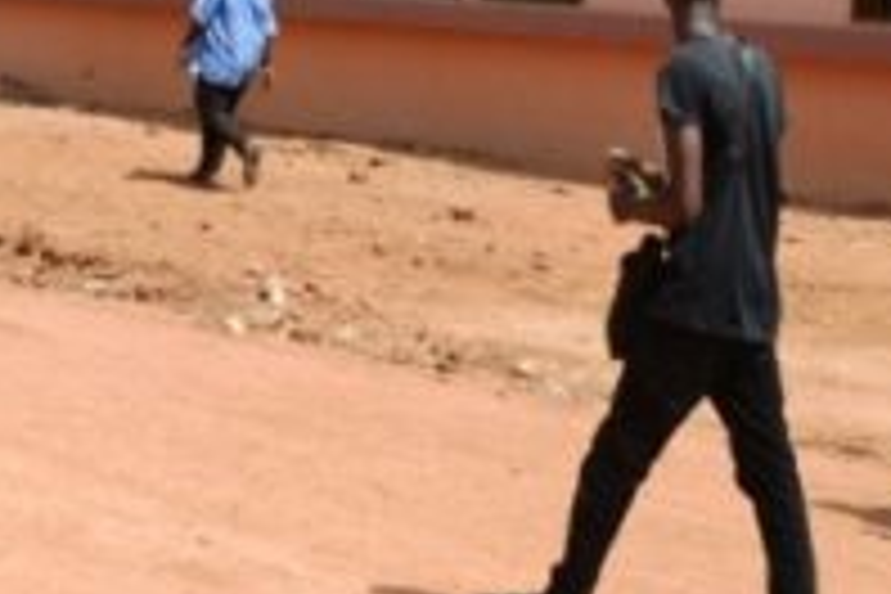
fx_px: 2351
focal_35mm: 95
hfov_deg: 21.1
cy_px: -432
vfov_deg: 13.2
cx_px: 148
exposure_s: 1/200
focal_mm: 18
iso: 100
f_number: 7.1
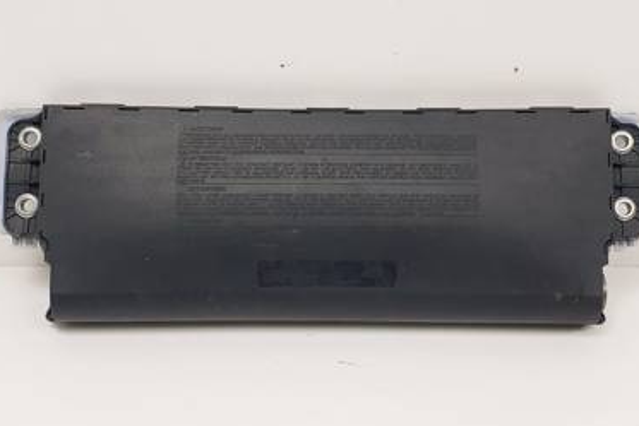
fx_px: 515
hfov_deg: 63.6
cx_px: 320
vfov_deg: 45.0
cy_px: 216
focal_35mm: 29
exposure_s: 1/351
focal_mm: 4.3
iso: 50
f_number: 2.4
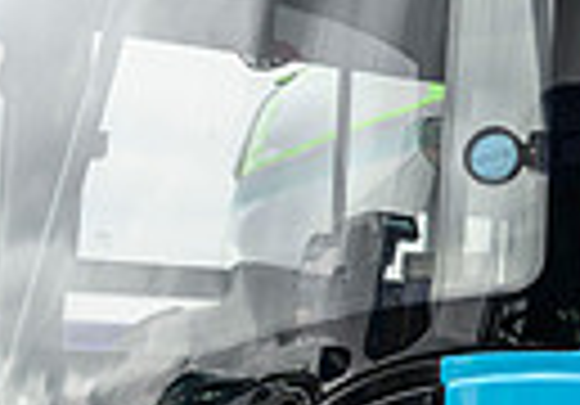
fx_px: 1831
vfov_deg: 12.6
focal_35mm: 112
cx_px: 1306
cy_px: 191
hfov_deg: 13.9
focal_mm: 24
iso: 1250
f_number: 4.5
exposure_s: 1/500
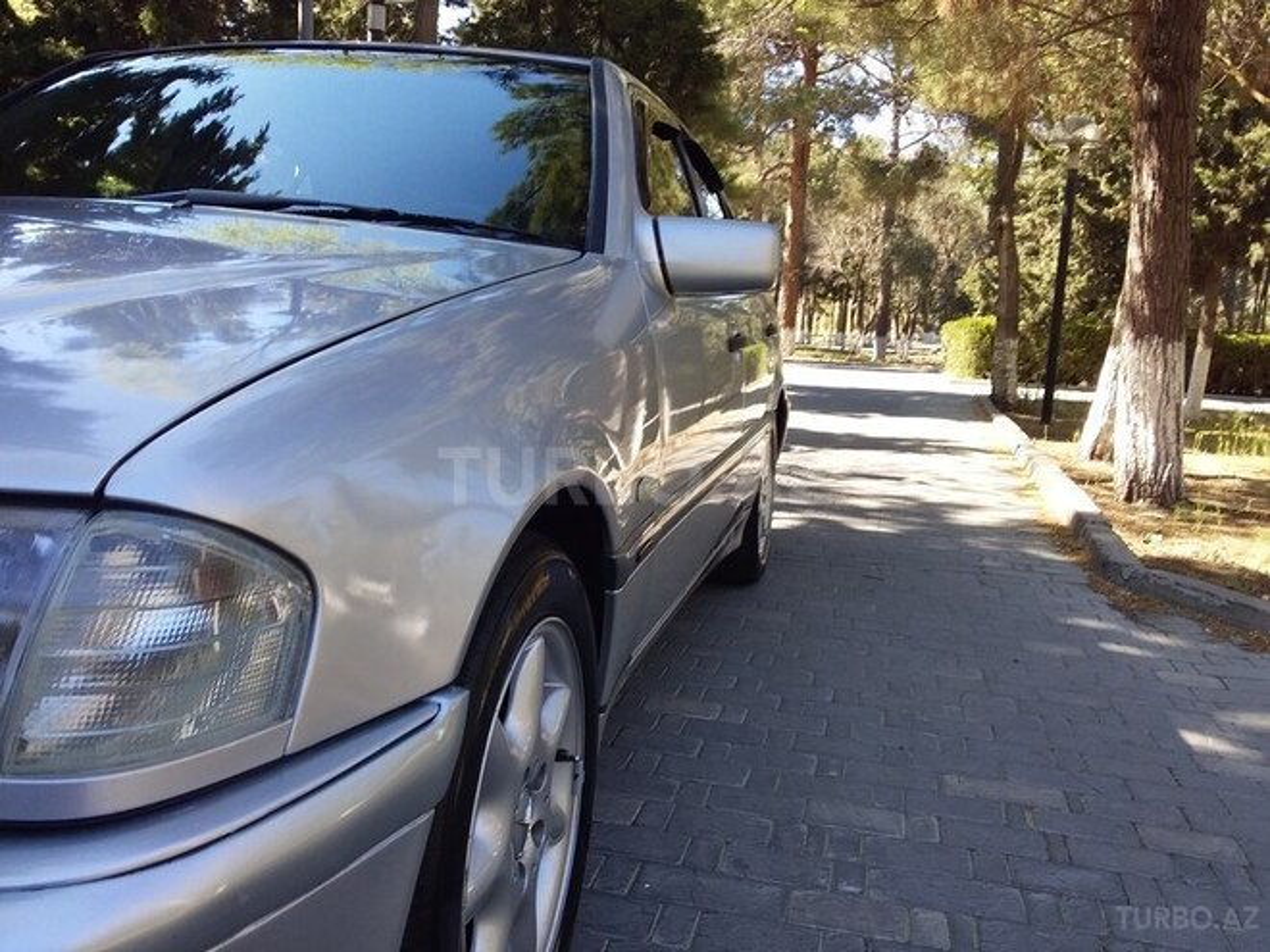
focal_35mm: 31
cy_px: 476
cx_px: 635
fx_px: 1137
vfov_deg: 45.4
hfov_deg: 58.4
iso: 40
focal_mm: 3.3
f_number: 2.2
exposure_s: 1/212
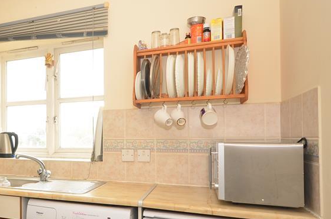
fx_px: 303
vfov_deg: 39.7
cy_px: 128
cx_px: 56
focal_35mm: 33
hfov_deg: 52.7
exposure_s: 1/20
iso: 200
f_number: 7.1
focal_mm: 12
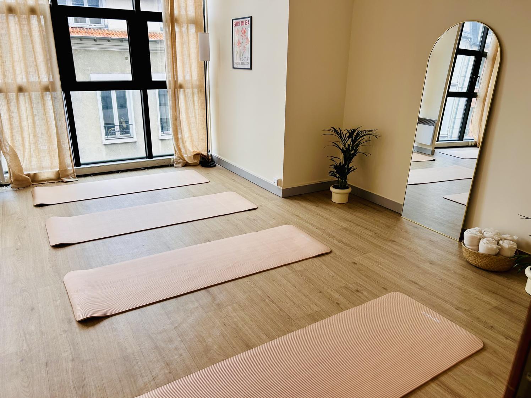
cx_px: 266
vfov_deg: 53.1
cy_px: 199
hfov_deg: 67.3
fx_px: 399
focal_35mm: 26
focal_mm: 5.7
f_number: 1.5
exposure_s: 1/100
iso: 50
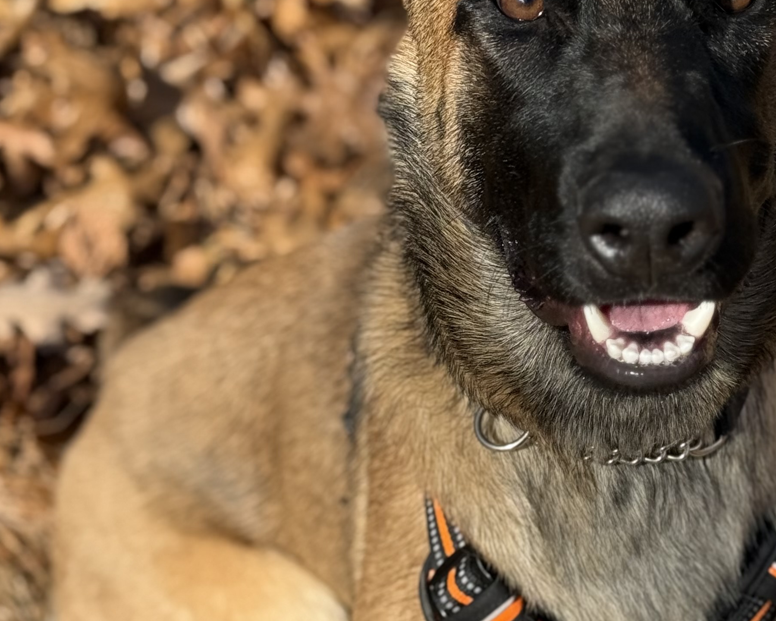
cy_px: 250
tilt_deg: -35.2
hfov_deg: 18.1
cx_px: 644
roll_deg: -5.9
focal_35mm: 105
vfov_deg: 14.7
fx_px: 2411
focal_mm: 6.76
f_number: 1.78
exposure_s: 1/1642
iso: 80
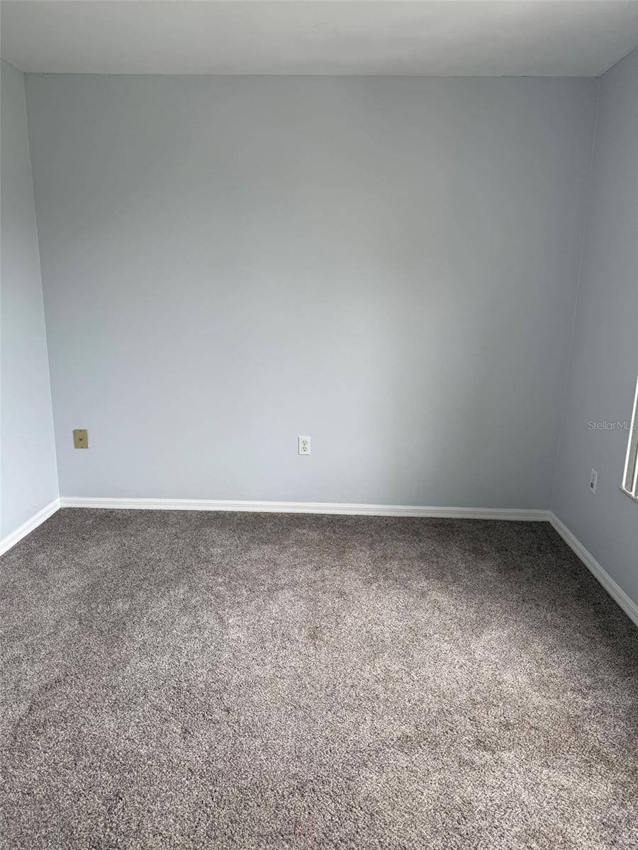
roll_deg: -0.4
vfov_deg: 71.6
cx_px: 319
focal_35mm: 24
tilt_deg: -14.5
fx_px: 590
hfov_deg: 56.8
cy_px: 425
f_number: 1.78
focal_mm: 6.76
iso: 80
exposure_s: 1/121
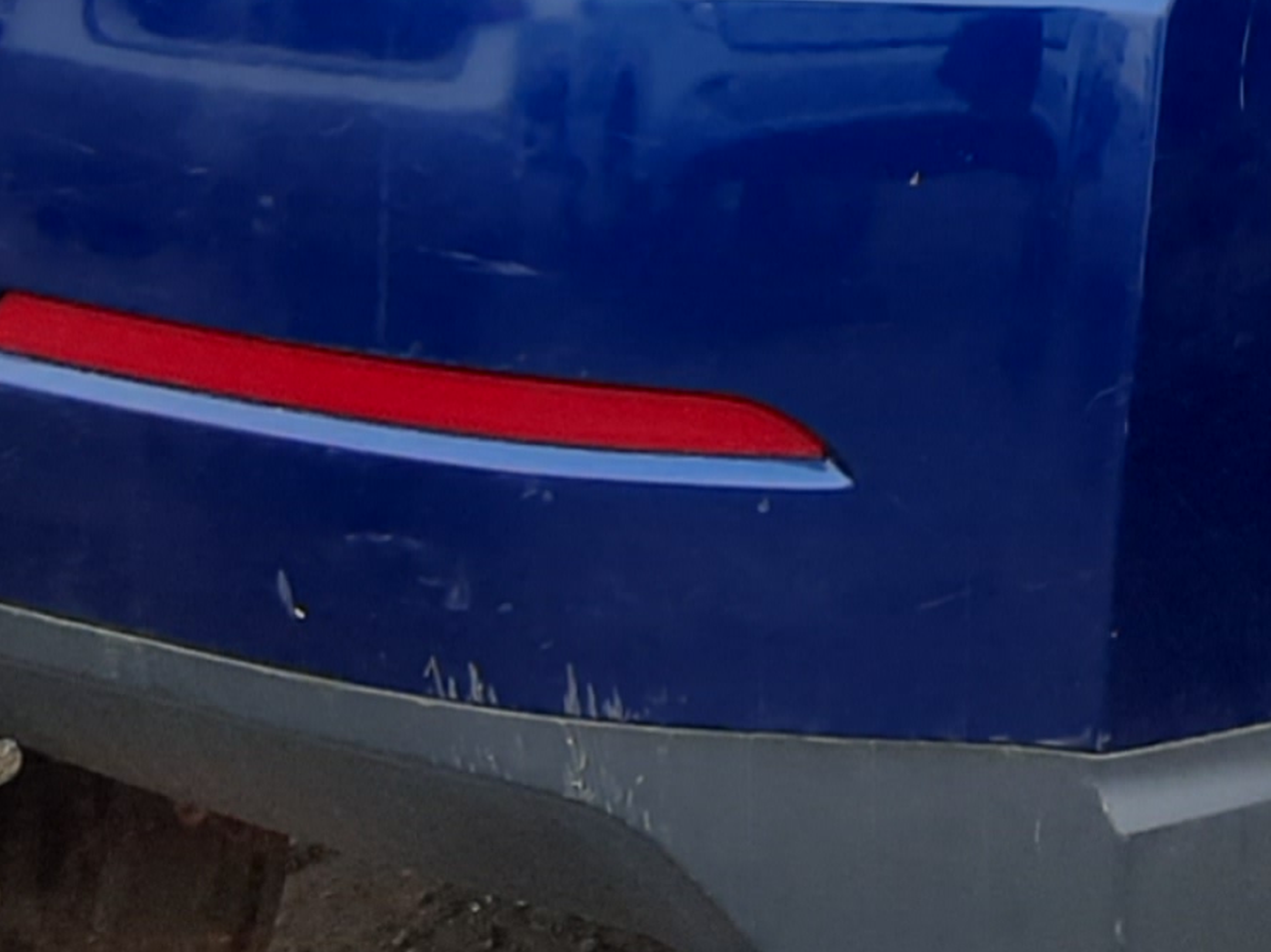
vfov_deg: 12.4
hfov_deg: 16.8
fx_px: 4257
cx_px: 1125
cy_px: -230
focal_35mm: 116
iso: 40
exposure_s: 1/726
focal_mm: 3.92
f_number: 1.7
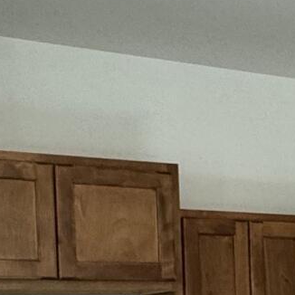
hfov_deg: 14.3
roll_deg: +2.4
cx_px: 448
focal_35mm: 114
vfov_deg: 14.8
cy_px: 353
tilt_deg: +0.7
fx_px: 1099
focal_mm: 2.22
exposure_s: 1/120
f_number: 2.2
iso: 160
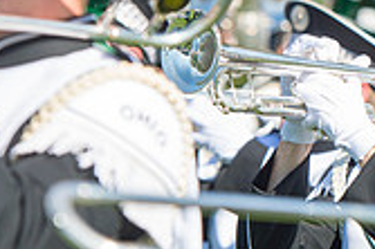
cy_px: 72
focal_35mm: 470
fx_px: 4891
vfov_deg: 2.9
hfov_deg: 4.4
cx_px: 566
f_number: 4.5
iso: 200
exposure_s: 1/1000
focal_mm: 135
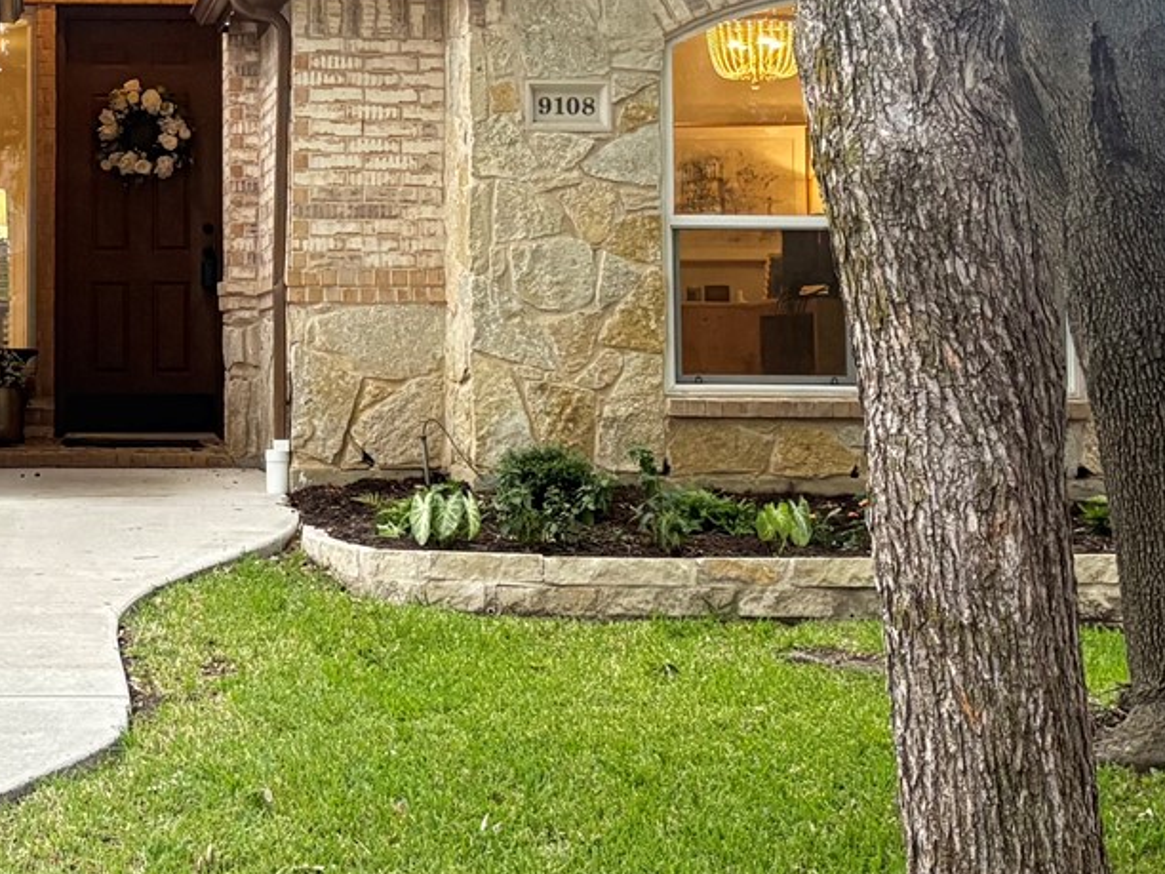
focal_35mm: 87
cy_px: 103
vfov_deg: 16.8
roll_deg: +0.4
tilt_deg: +5.1
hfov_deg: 21.9
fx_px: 2928
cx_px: 86
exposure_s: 1/60
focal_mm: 5.96
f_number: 1.6
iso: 400
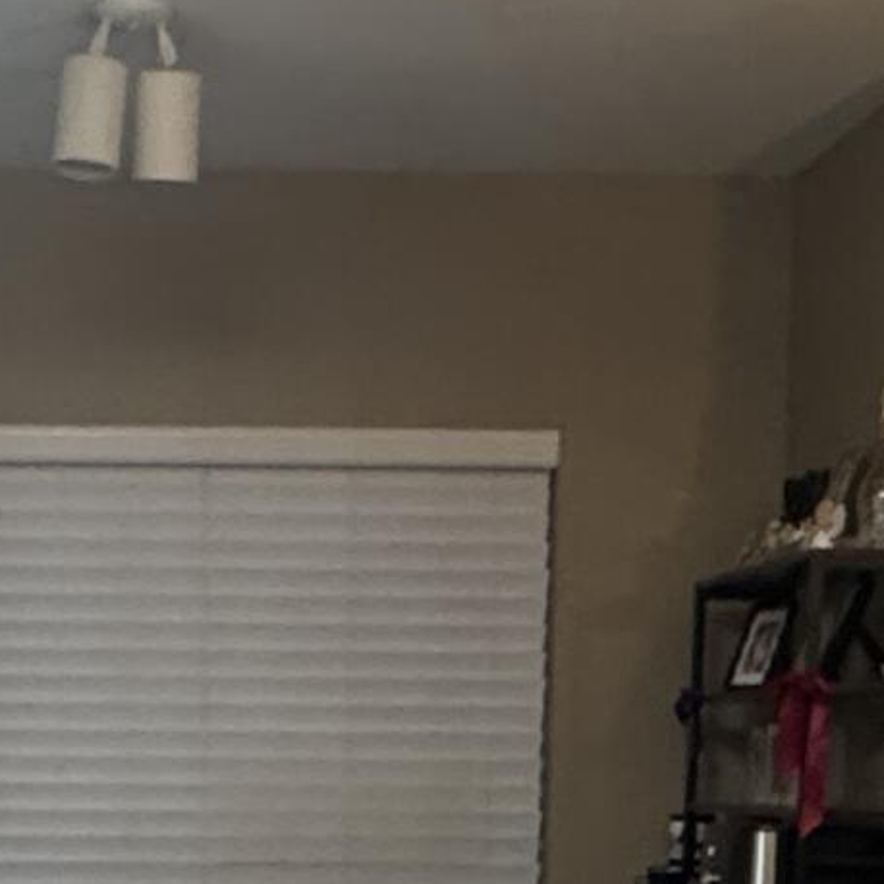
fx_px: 2340
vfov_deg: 20.2
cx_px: 149
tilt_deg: -7.4
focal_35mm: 81
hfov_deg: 21.1
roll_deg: -0.6
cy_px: 1035
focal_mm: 2.22
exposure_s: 1/60
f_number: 2.2
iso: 400
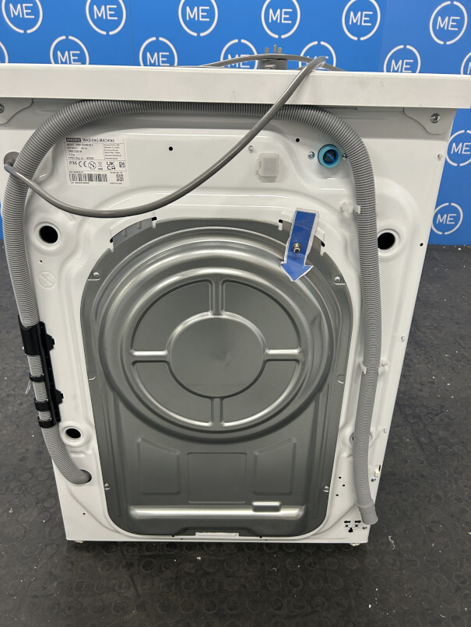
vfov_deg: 67.3
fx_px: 471
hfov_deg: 53.1
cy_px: 314
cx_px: 236
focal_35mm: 26
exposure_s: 1/100
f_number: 1.5
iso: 125
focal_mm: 5.7
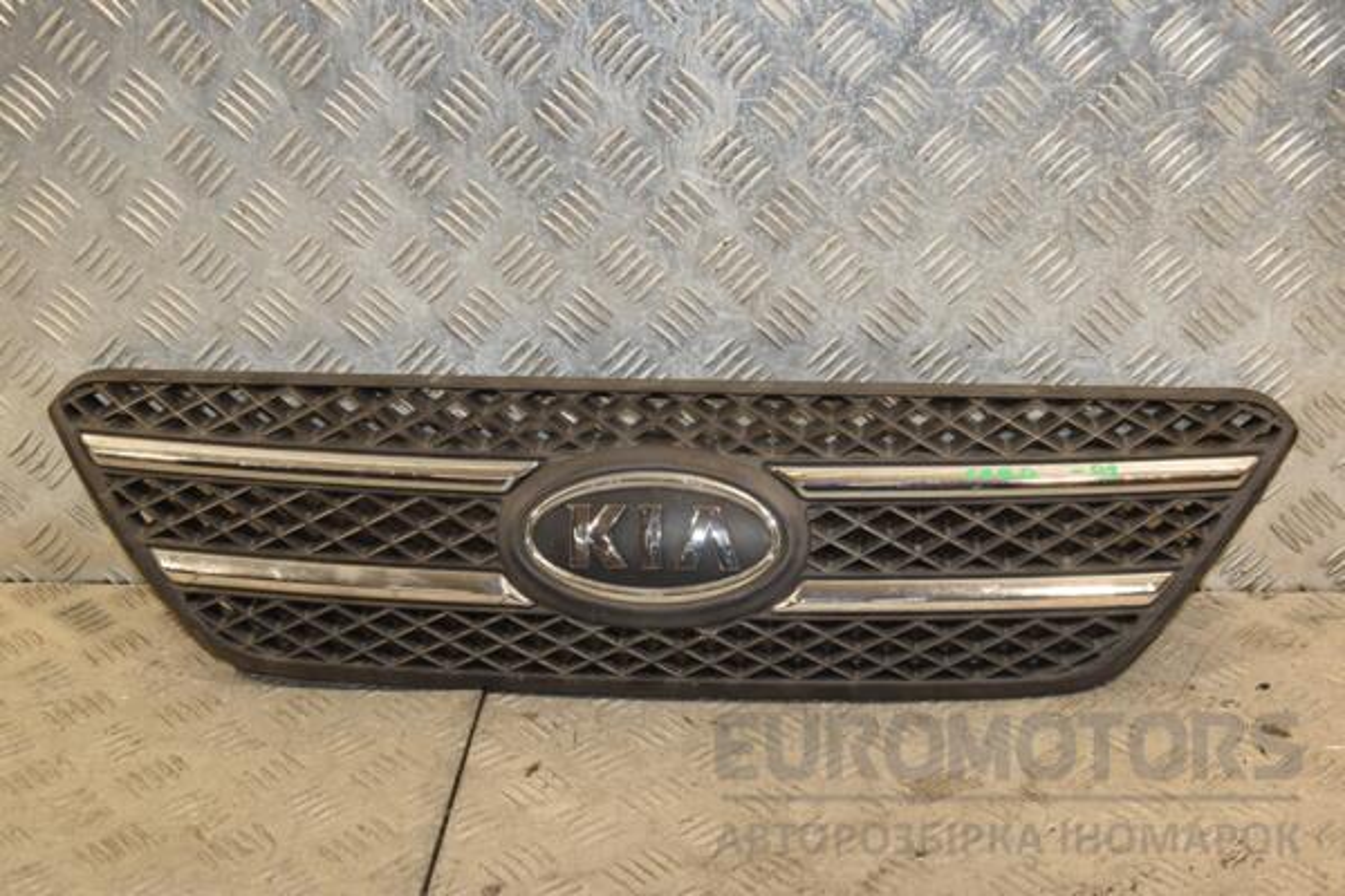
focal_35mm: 52
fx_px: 1961
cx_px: 672
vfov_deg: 25.8
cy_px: 448
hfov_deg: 37.9
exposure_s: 1/200
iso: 800
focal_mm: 35
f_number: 8
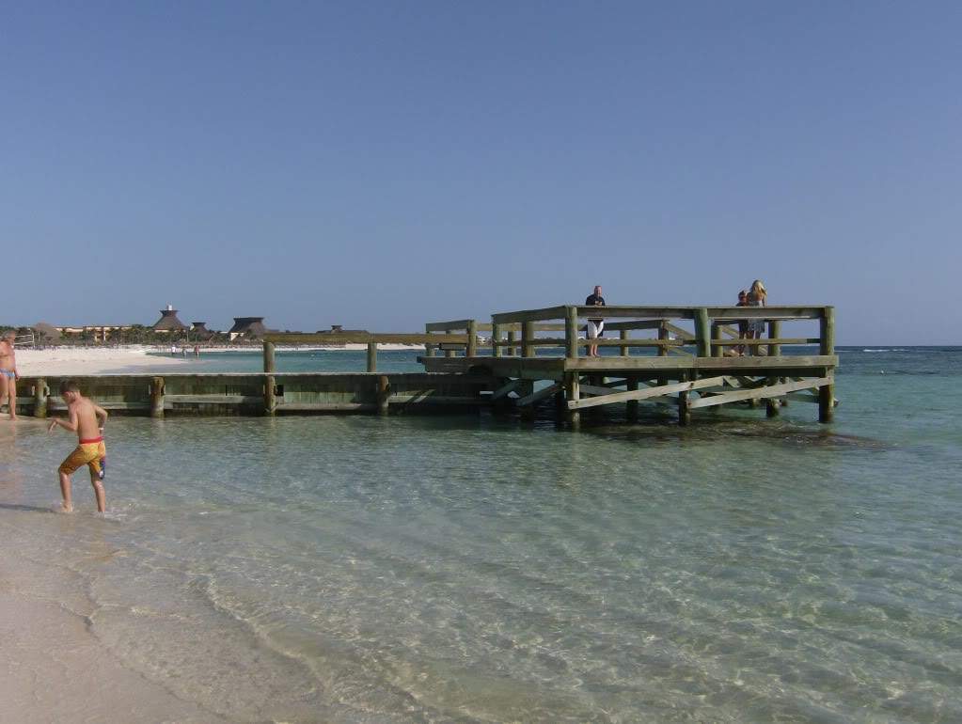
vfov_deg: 39.7
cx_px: 481
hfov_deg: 51.3
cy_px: 362
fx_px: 1002
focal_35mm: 36
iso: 100
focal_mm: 6
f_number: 4.7
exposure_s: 1/1464
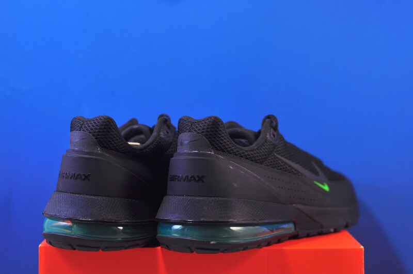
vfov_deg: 18.1
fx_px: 859
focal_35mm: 75
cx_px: 206
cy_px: 137
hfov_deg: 27.0
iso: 250
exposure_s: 1/320
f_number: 2.5
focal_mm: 50
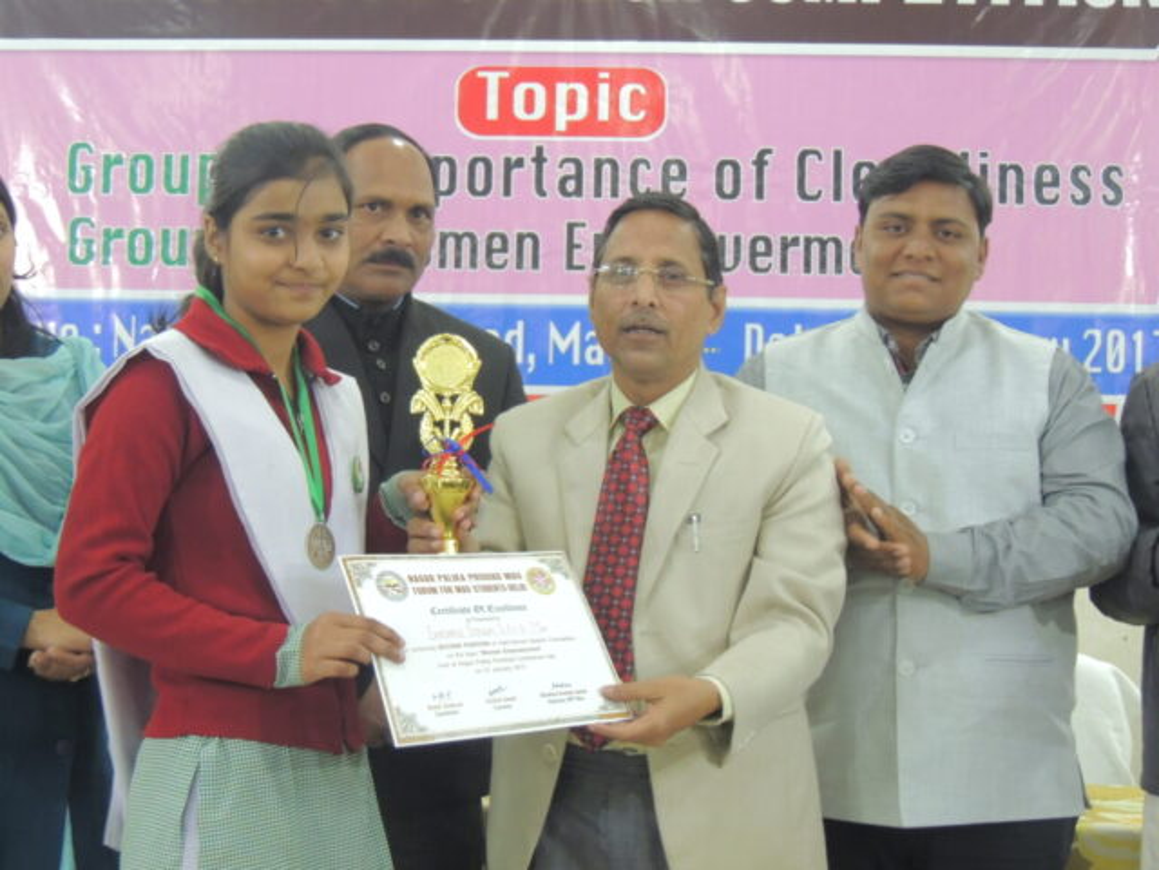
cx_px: 580
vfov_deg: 24.4
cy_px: 435
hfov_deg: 32.2
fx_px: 2009
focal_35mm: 60
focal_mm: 10.7
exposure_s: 1/15
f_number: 3.7
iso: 720
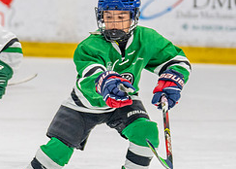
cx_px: -82
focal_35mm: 362
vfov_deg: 4.0
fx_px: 2425
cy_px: 88
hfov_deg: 5.5
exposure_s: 1/1250
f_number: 2.8
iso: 1000
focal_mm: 99
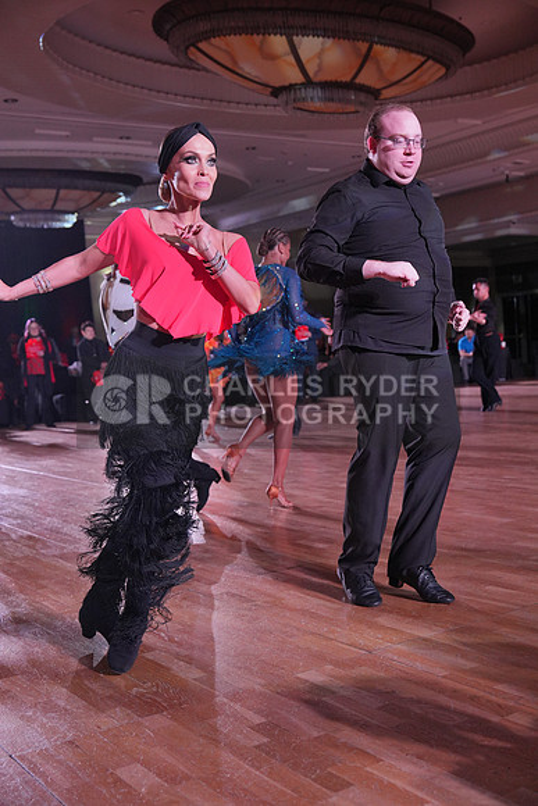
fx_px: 941
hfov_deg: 31.9
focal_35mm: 42
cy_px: 403
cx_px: 269
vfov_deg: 46.4
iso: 2000
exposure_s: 1/500
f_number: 4
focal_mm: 42
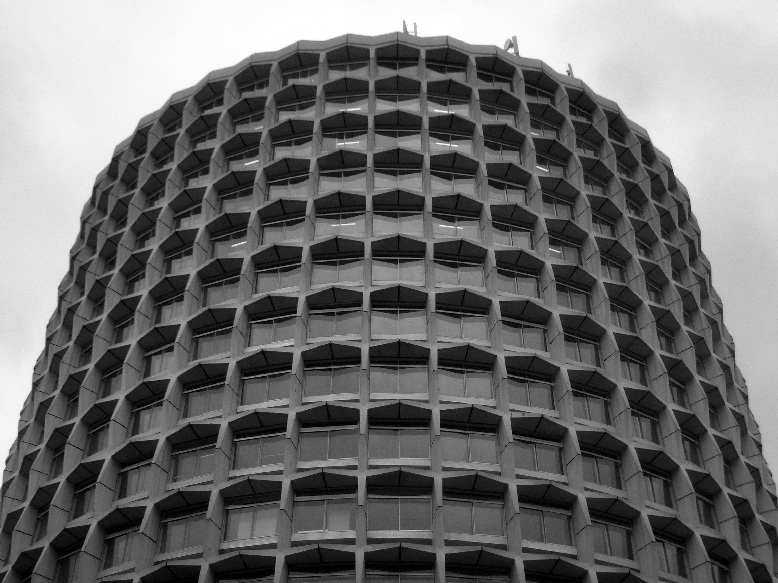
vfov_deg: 29.7
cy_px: 292
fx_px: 1101
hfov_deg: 38.9
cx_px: 389
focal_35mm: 49
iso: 50
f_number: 5
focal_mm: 8.2
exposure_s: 1/320
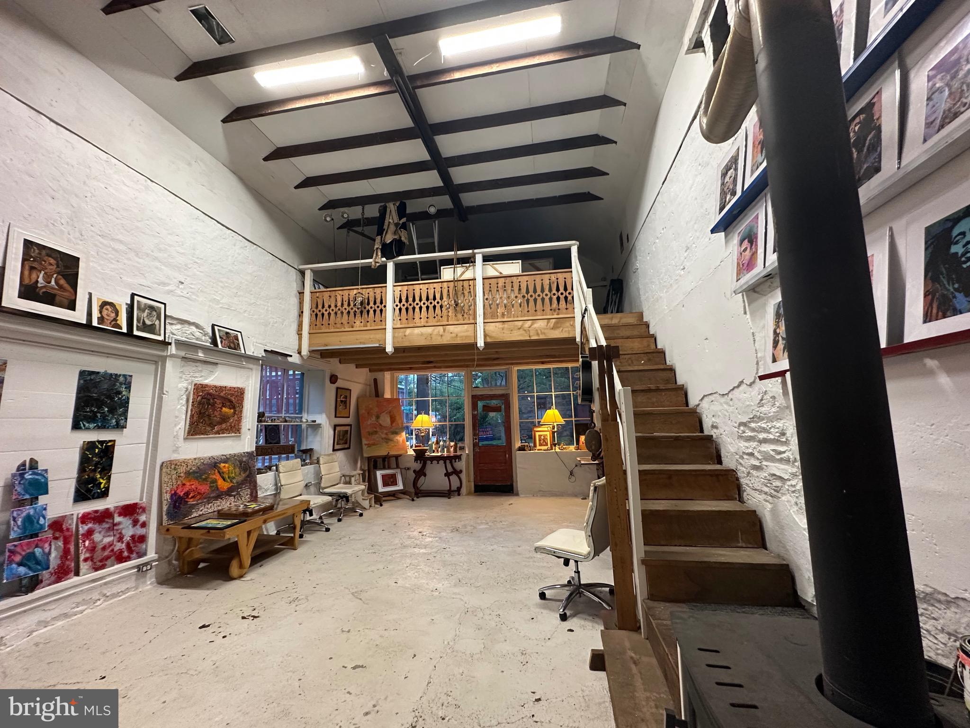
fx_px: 392
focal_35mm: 14
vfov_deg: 85.7
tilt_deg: +9.1
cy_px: 364
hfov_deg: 102.1
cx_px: 485
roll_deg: +0.9
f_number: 2.2
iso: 320
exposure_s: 1/60
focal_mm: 2.22
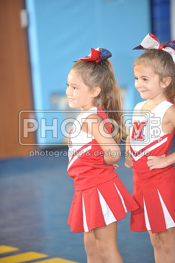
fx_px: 1460
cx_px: 88
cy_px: 132
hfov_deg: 6.9
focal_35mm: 200
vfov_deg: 10.3
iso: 500
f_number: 2.8
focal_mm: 200
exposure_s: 1/100
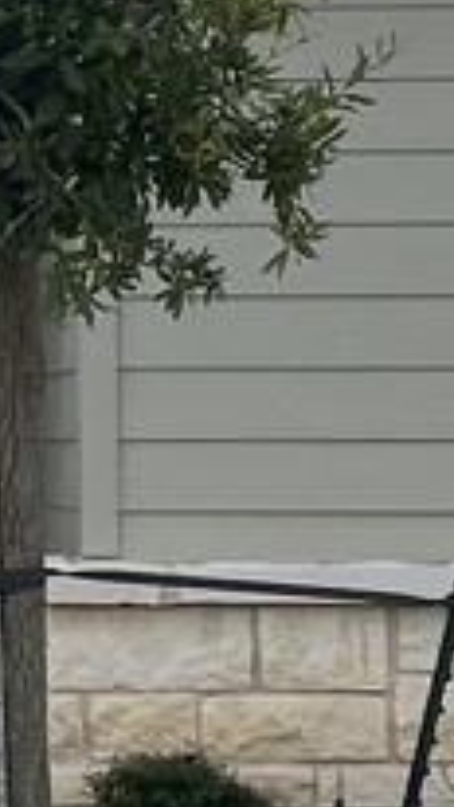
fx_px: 4234
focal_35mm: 198
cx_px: -481
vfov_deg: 10.9
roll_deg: -0.3
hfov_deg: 6.0
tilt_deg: +1.4
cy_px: 372
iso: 32
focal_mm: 4.25
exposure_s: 1/5747
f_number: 1.8
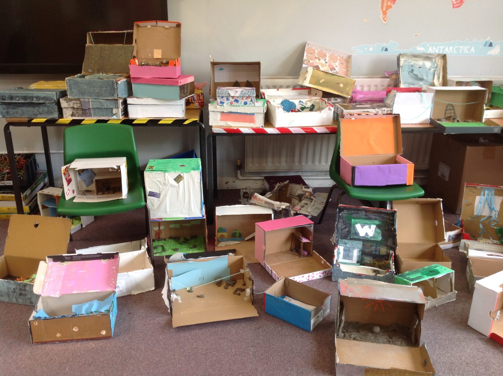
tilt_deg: -18.8
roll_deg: -0.2
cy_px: 188
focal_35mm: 35
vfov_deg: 40.6
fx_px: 508
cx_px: 252
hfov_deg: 52.7
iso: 64
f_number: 2.4
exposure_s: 1/20
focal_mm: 4.28
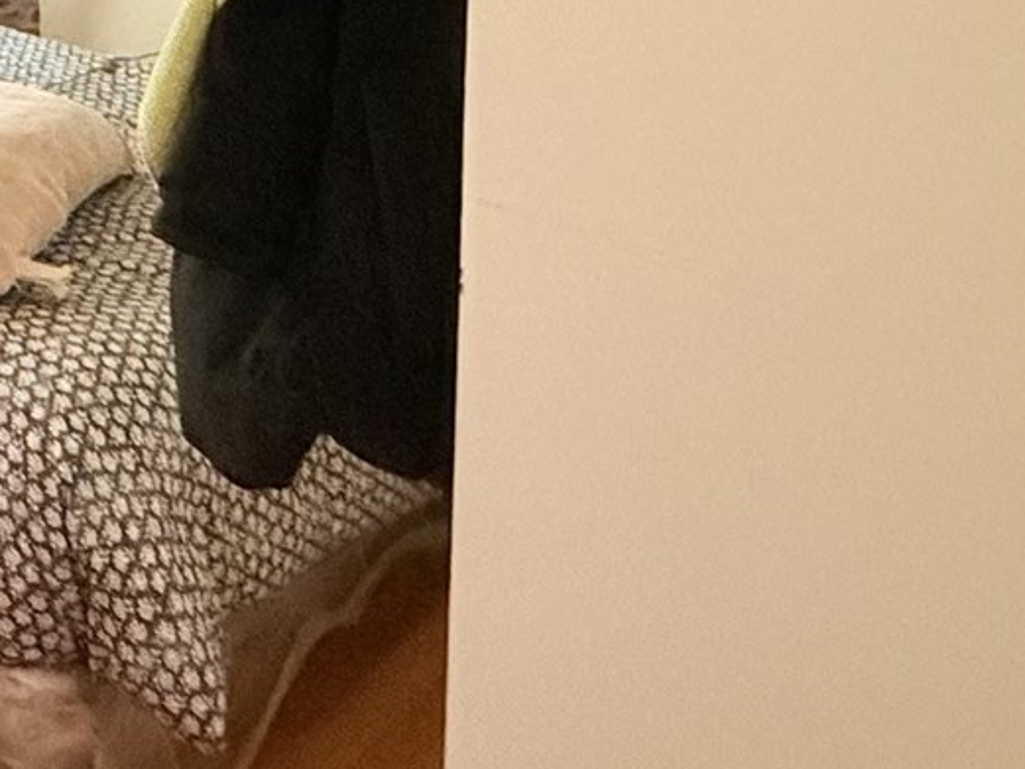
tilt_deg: -0.1
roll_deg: -1.1
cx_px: -519
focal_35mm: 55
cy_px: -389
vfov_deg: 22.0
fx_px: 1629
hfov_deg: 25.8
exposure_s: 1/60
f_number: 2.2
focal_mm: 2.22
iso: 800
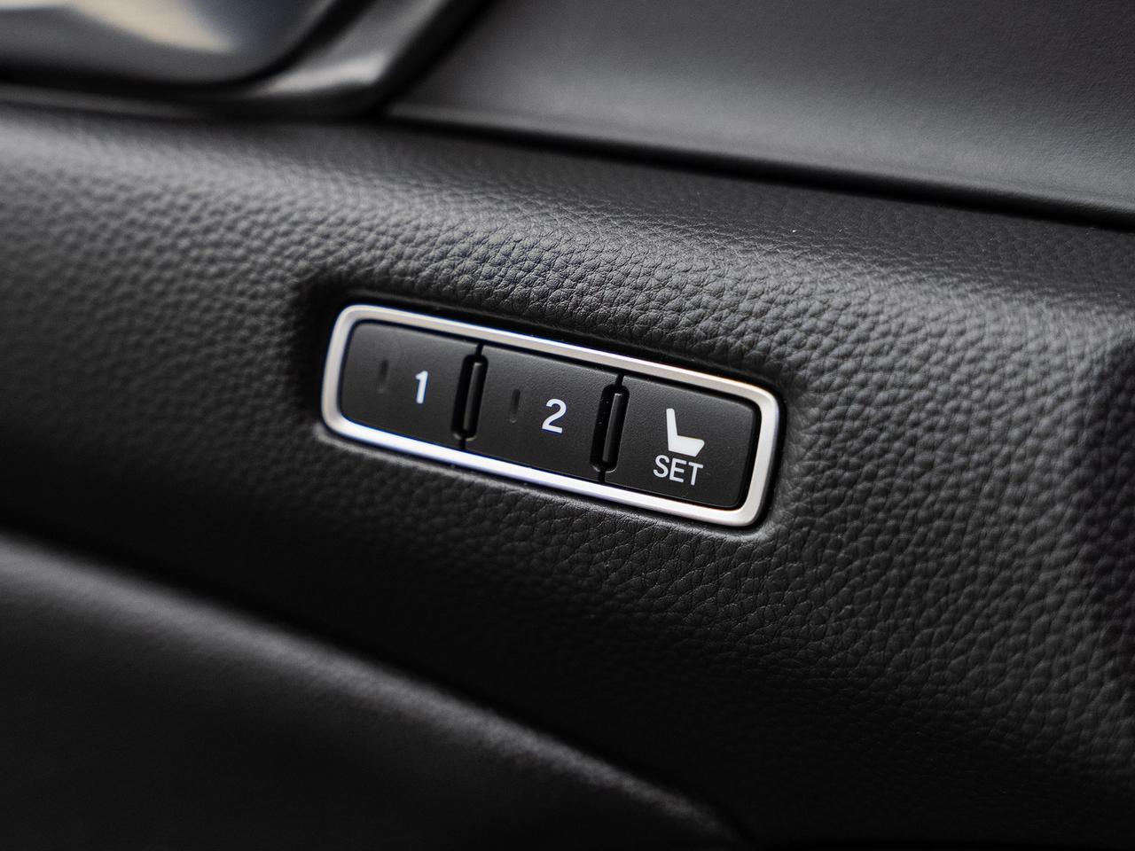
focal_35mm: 76
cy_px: 433
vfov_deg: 19.5
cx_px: 451
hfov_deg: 25.8
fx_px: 2476
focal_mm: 55
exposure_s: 1/50
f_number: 3.5
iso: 800
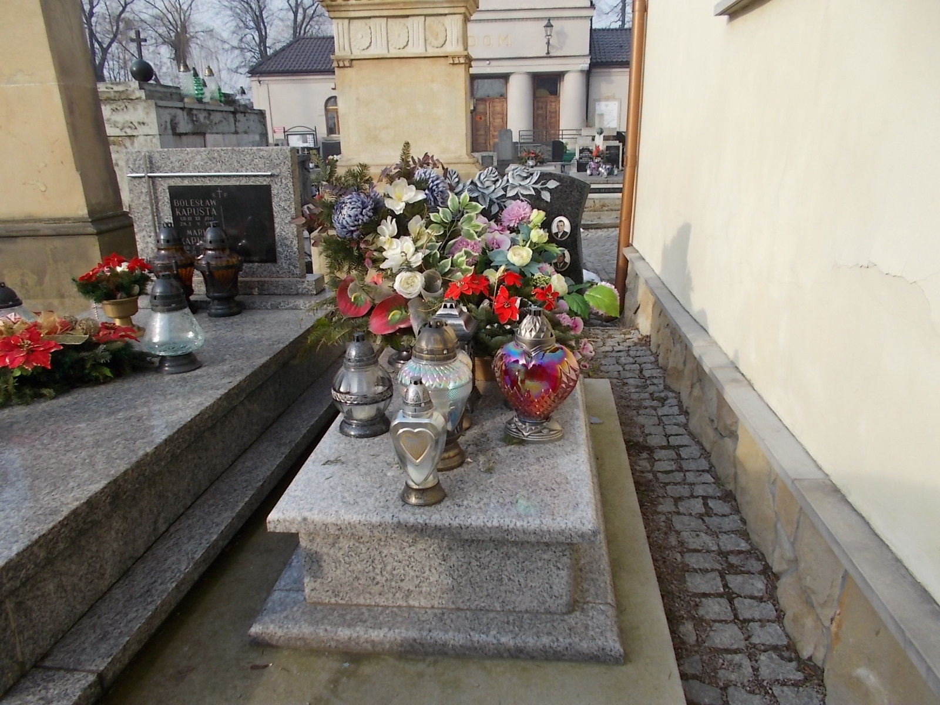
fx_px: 706
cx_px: 470
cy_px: 352
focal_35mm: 26
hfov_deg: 67.3
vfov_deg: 53.1
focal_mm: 4.6
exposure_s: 1/500
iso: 80
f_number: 3.2
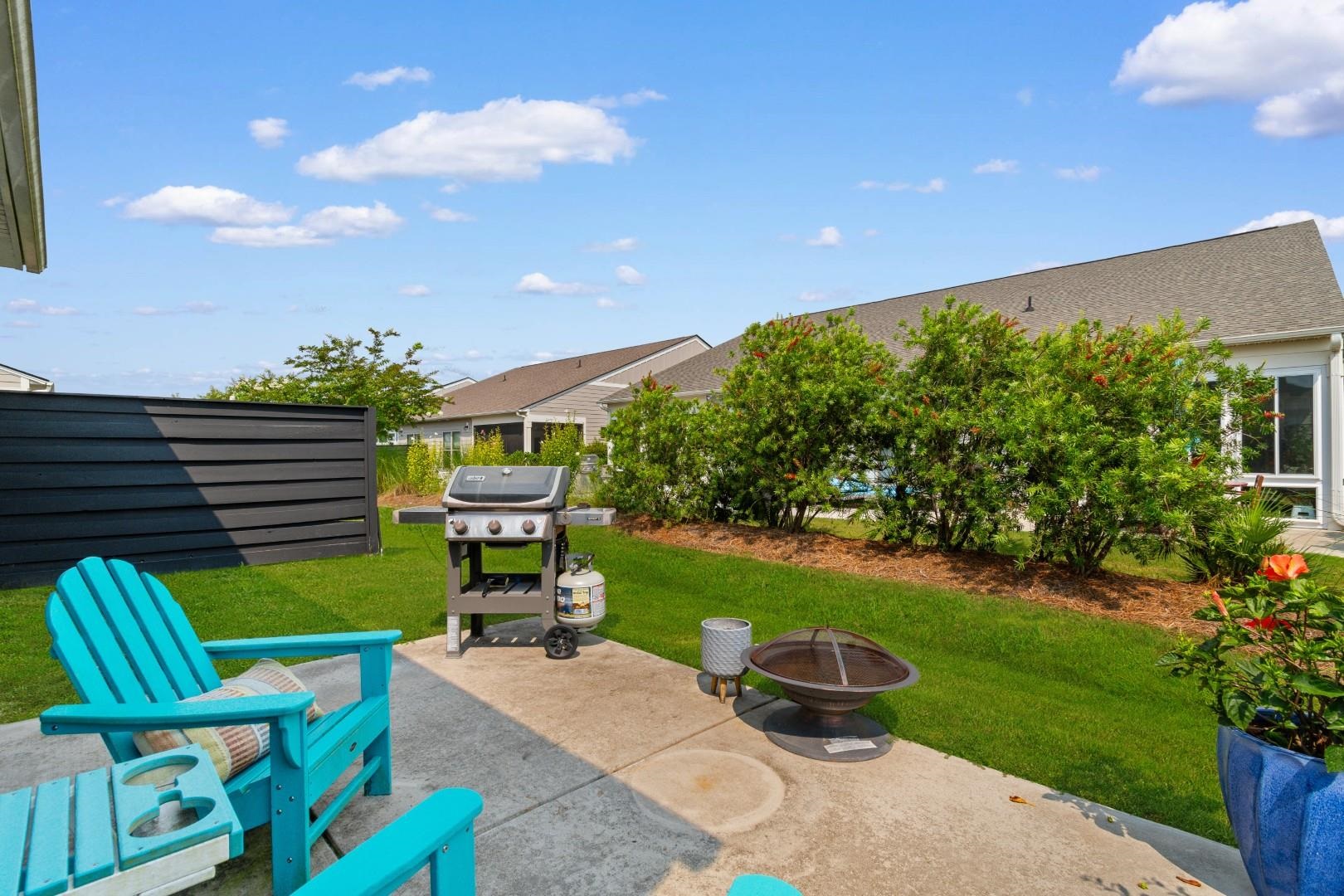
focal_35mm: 15
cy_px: 448
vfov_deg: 77.3
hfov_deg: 100.4
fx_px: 560
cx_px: 672
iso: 100
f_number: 9
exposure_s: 1/320
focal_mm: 10
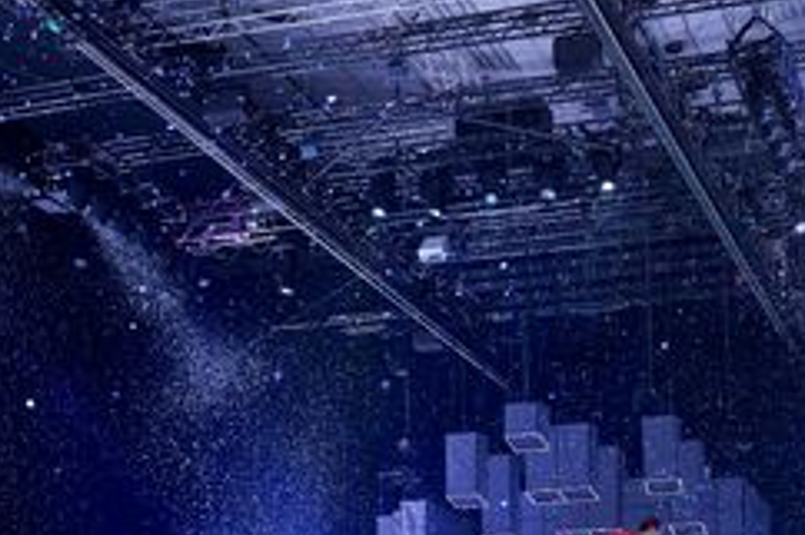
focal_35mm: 74
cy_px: 530
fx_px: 1654
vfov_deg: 18.0
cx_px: 389
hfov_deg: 27.4
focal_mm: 35
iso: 3200
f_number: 2
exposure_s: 1/320
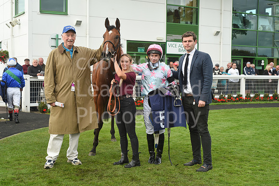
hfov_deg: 39.6
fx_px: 388
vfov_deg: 27.0
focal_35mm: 50
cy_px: 93
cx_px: 140
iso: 500
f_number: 5.6
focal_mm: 50
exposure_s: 1/500
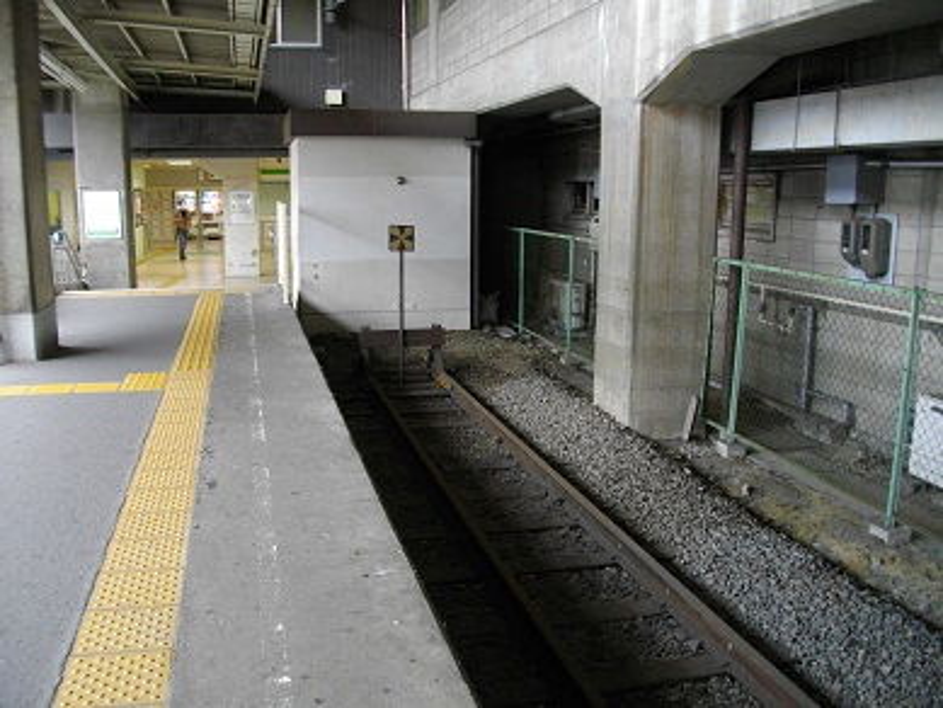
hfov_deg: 56.8
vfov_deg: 44.2
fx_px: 872
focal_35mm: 32
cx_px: 472
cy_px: 354
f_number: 2.9
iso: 237
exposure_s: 1/50
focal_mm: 5.7
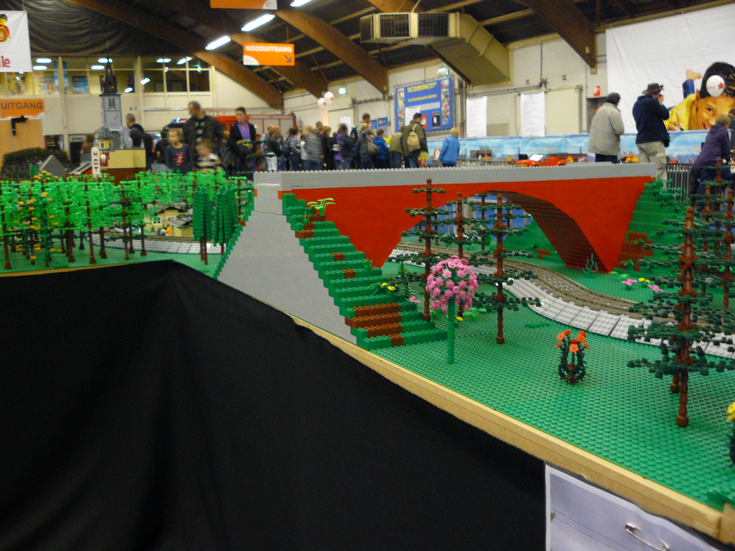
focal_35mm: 36
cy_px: 276
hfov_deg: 51.4
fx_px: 764
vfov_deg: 39.7
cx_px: 368
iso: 200
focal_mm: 6
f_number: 2.8
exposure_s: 1/4
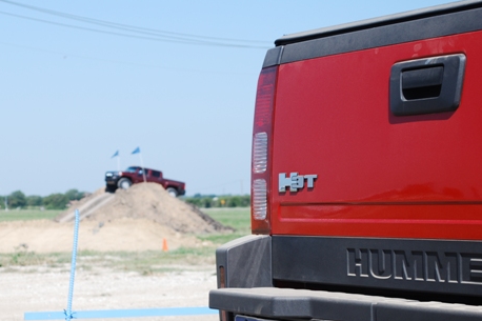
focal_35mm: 87
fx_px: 1158
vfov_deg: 15.8
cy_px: 160
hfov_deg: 23.5
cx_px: 250
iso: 100
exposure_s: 1/200
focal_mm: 55
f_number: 7.1
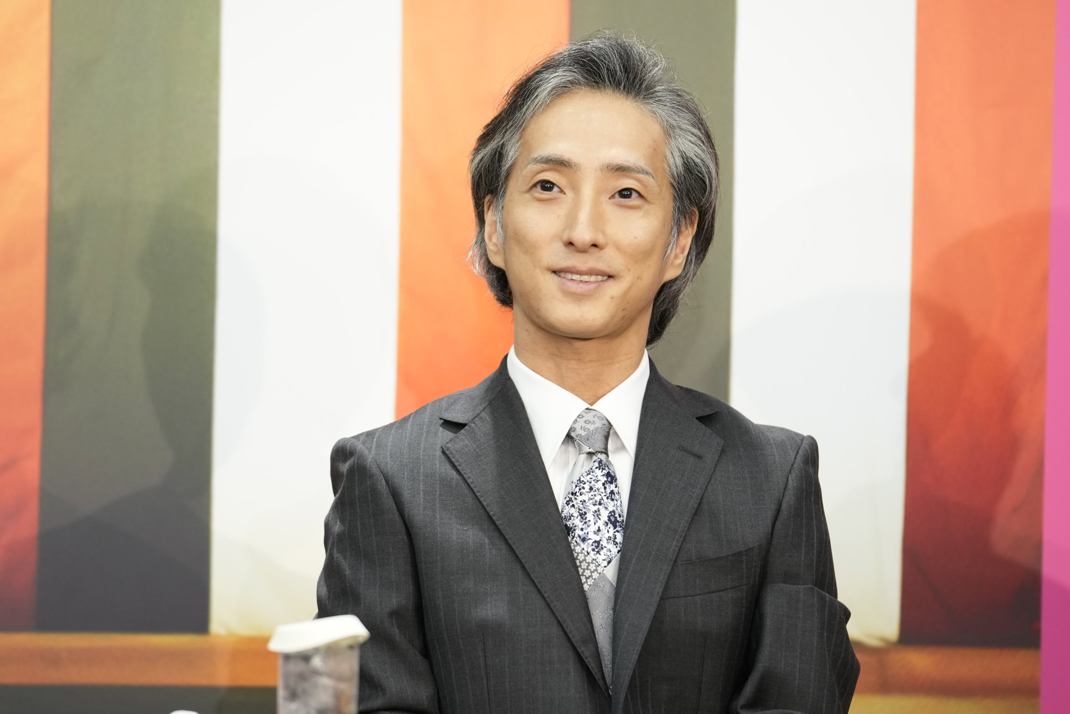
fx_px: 7579
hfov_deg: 8.1
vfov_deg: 5.4
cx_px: 535
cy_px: 357
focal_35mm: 255
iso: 1250
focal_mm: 170
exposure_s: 1/250
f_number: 3.2
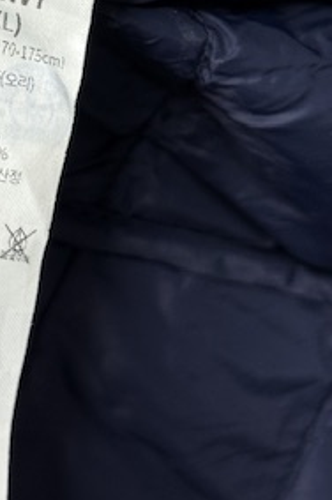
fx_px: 1567
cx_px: -64
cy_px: 51
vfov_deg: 17.8
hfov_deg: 11.8
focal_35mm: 113
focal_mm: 6.76
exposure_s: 1/50
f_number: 1.78
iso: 50
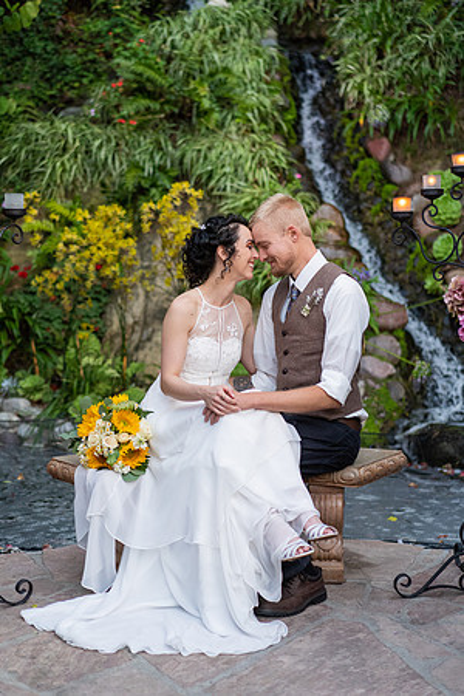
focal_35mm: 55
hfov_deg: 24.6
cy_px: 348
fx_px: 1063
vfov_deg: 36.2
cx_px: 232
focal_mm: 55
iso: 500
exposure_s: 1/500
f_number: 2.2
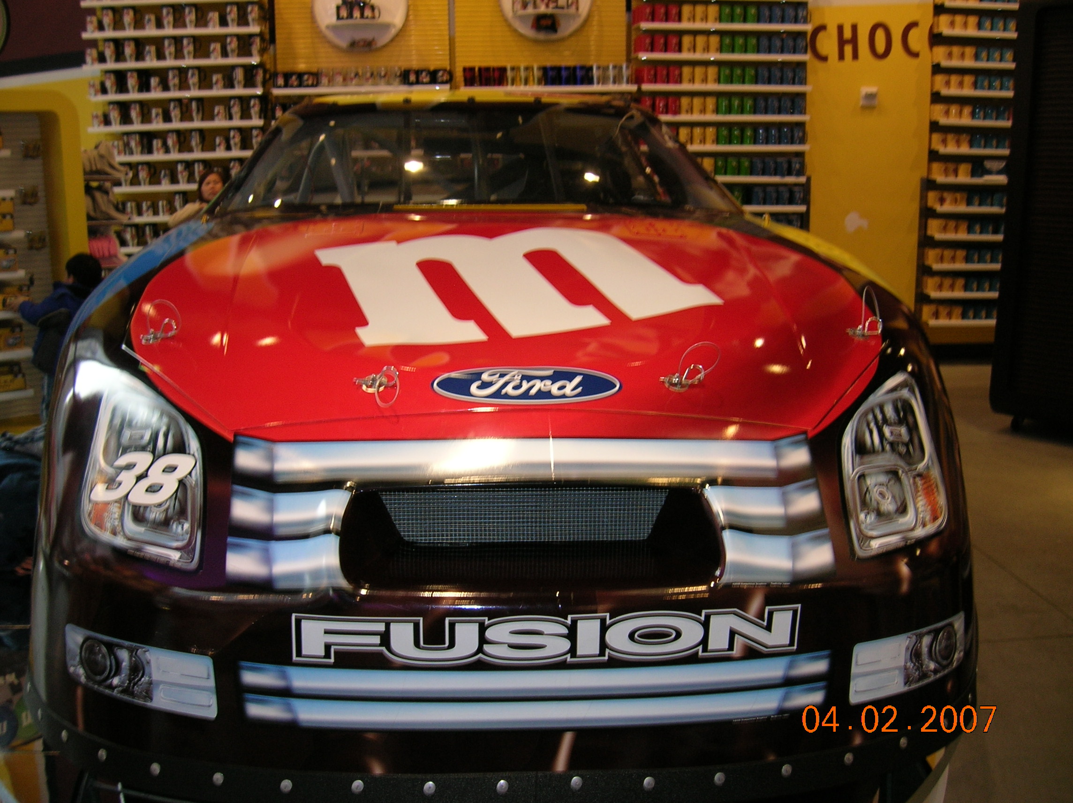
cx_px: 536
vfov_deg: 41.7
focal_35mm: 34
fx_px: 1053
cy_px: 402
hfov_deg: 54.0
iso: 64
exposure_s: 1/30
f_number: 2.9
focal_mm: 5.7
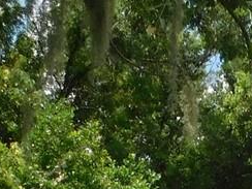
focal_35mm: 151
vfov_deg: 9.0
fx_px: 1099
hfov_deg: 12.6
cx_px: 349
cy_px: 421
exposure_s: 1/1250
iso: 125
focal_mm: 4
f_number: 3
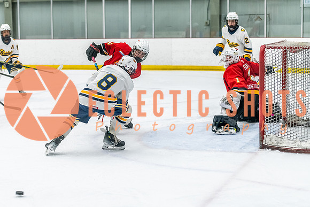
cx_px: 128
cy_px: 96
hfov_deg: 24.2
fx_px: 721
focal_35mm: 84
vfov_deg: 16.3
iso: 3200
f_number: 2.8
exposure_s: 1/800
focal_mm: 70
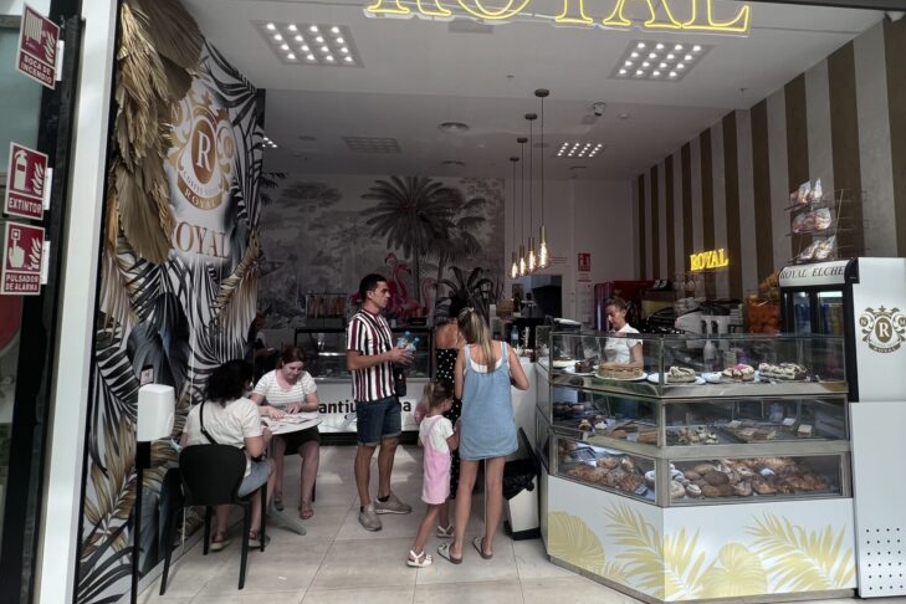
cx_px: 516
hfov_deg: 86.4
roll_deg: -0.3
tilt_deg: +3.7
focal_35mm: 19
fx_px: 478
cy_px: 257
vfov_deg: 64.2
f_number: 1.8
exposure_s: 1/99
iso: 40
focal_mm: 1.57
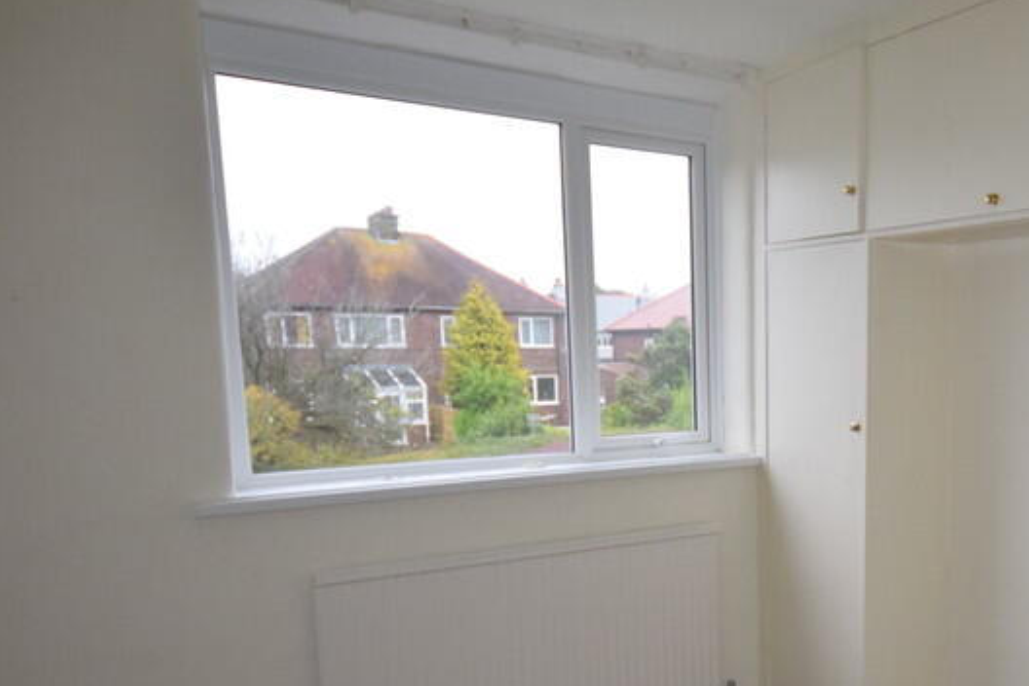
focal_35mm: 33
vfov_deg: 38.7
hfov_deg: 52.6
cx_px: 834
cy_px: 484
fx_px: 957
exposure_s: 1/100
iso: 800
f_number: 5
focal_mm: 11.5
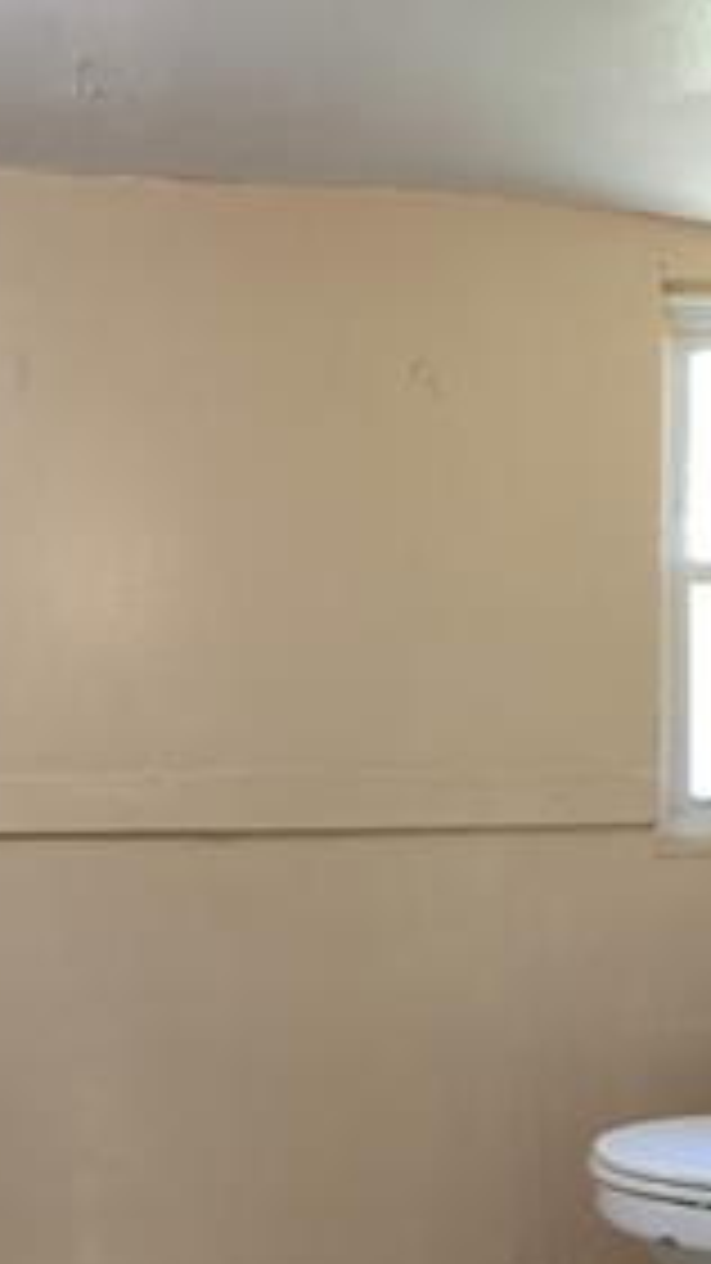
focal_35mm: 54
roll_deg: -0.3
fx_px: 1810
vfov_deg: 37.6
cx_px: 450
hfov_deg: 22.2
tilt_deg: -8.6
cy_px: 931
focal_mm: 4.15
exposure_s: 1/30
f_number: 2.2
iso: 40
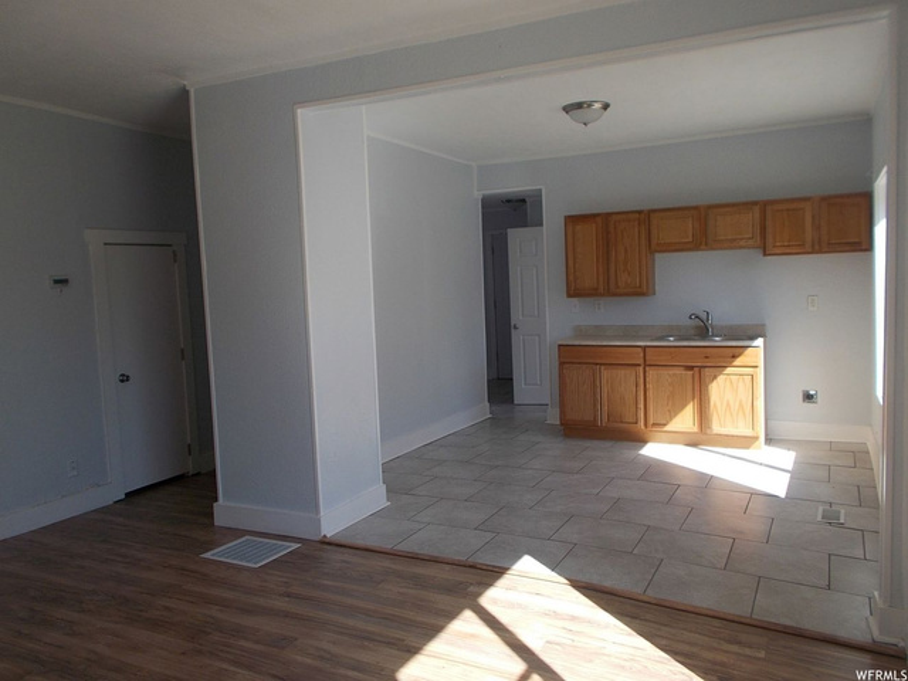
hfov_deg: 67.3
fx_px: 682
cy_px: 340
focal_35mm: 26
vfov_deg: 53.1
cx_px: 454
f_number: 3.2
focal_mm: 4.6
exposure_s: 1/125
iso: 80
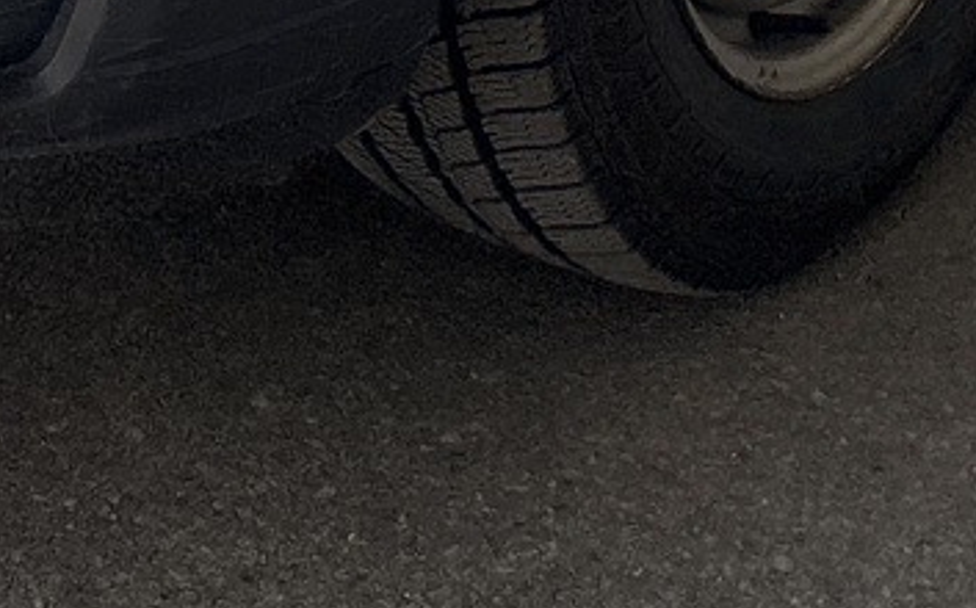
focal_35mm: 150
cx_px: 124
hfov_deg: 13.8
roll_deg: +0.0
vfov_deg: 7.5
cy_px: -1318
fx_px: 3987
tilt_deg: -8.9
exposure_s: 1/3937
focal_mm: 5.96
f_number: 1.6
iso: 50
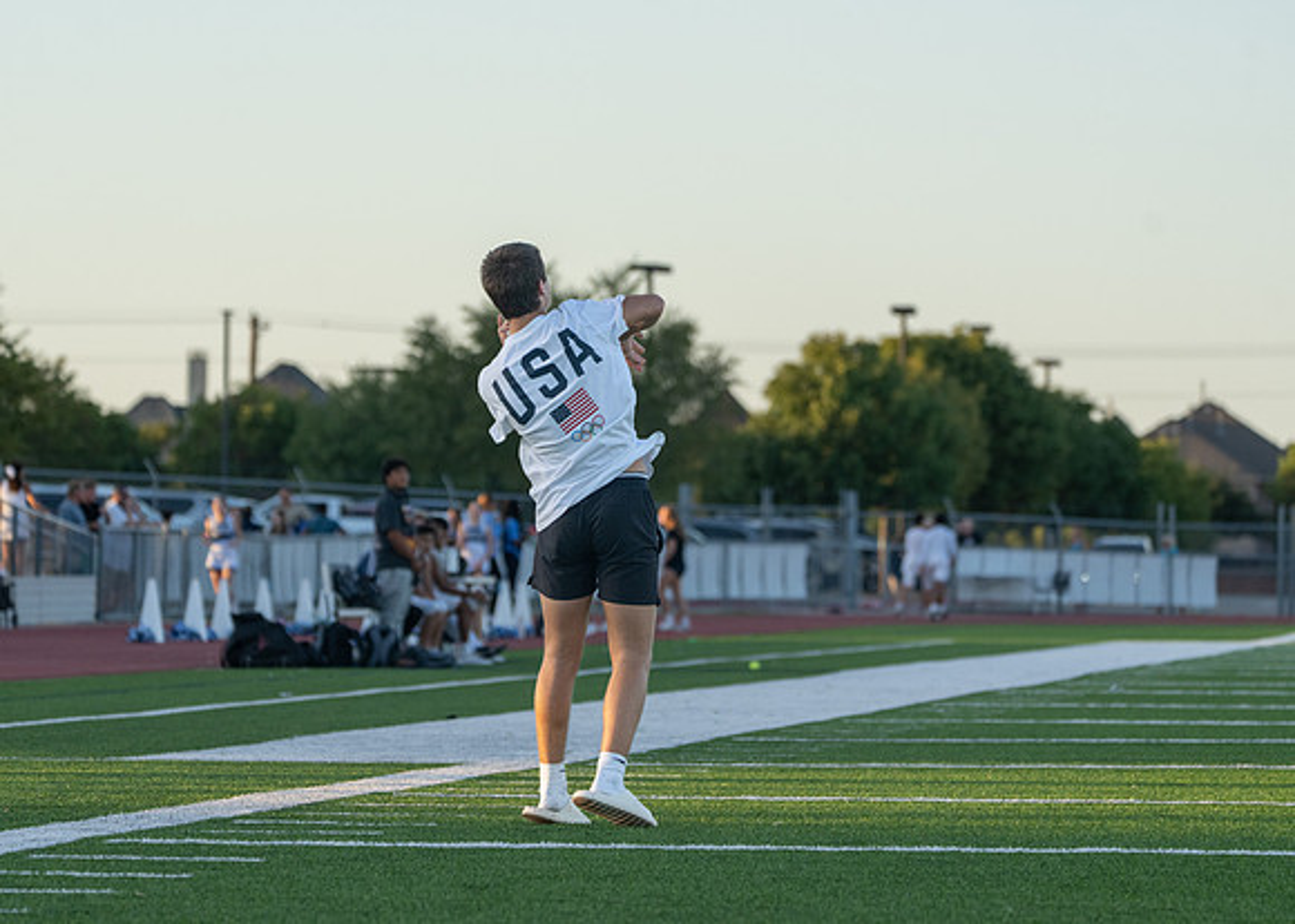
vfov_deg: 7.3
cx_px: 648
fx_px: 7282
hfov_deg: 10.2
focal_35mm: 198
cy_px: 462
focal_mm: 189
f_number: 5.6
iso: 800
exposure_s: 1/1250
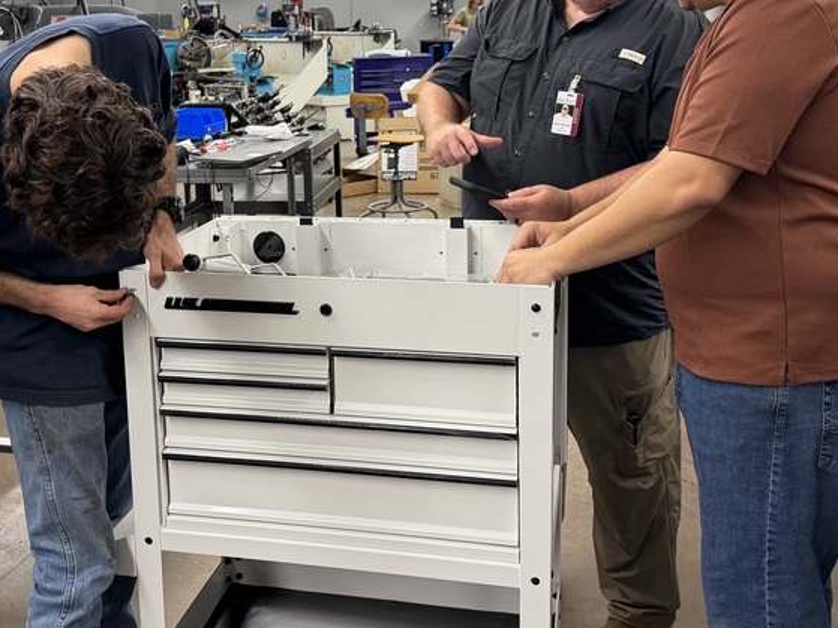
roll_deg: +1.8
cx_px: 333
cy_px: 228
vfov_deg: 32.7
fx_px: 1065
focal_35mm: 44
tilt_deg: -11.4
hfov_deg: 42.7
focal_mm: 6.76
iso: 320
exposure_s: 1/120
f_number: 1.78
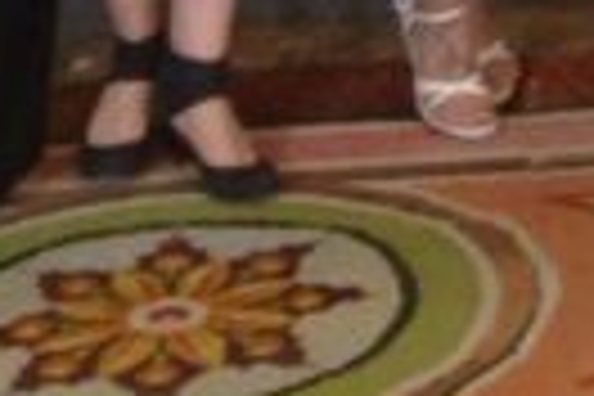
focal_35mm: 200
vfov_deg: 6.2
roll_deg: +1.3
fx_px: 3300
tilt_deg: -7.3
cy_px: -864
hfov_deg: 9.9
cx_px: 927
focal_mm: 4.12
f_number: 2.4
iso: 160
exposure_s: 1/20
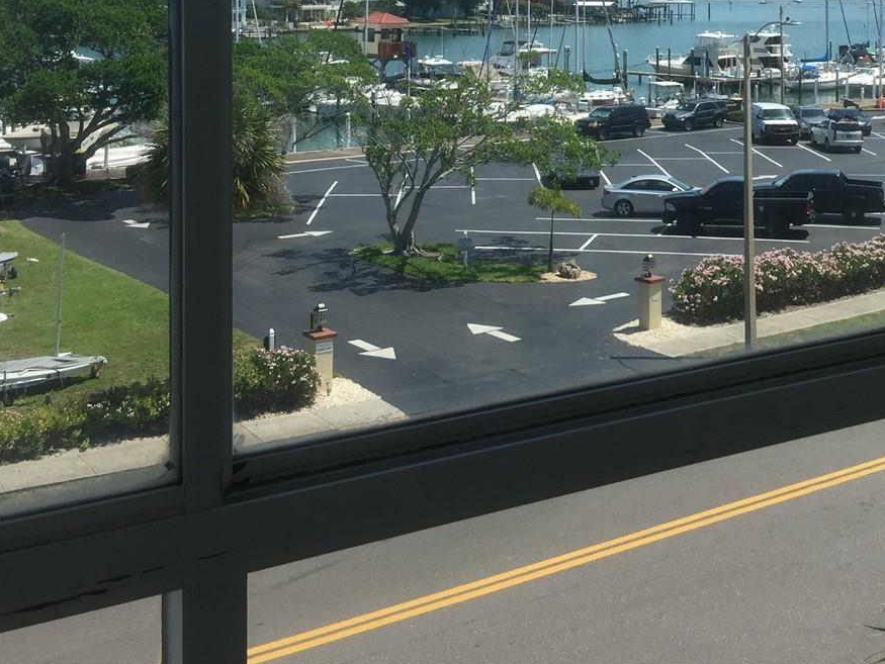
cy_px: 62
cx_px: 564
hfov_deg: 35.9
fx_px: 1356
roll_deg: -1.3
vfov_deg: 26.6
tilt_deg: -2.1
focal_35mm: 53
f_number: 2.2
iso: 32
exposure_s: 1/1883
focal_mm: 4.15
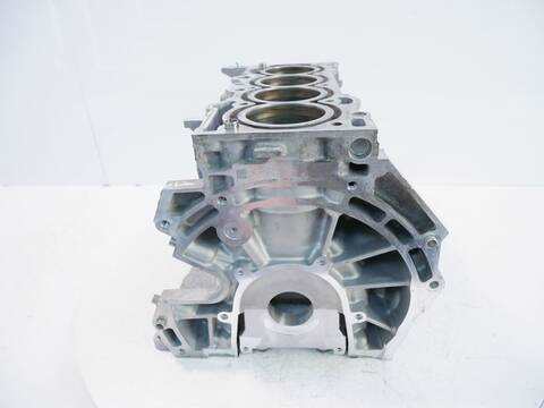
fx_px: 377
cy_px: 204
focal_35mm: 24
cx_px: 272
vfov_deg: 56.8
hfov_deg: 71.6
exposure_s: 1/60
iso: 250
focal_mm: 12
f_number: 3.5
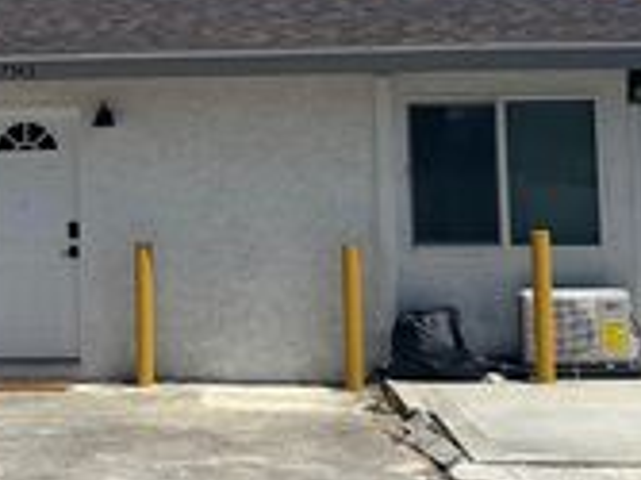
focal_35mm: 78
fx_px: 1443
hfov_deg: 24.5
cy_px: 48
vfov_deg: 18.6
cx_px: 104
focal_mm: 5.96
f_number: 1.6
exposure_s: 1/5618
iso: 50
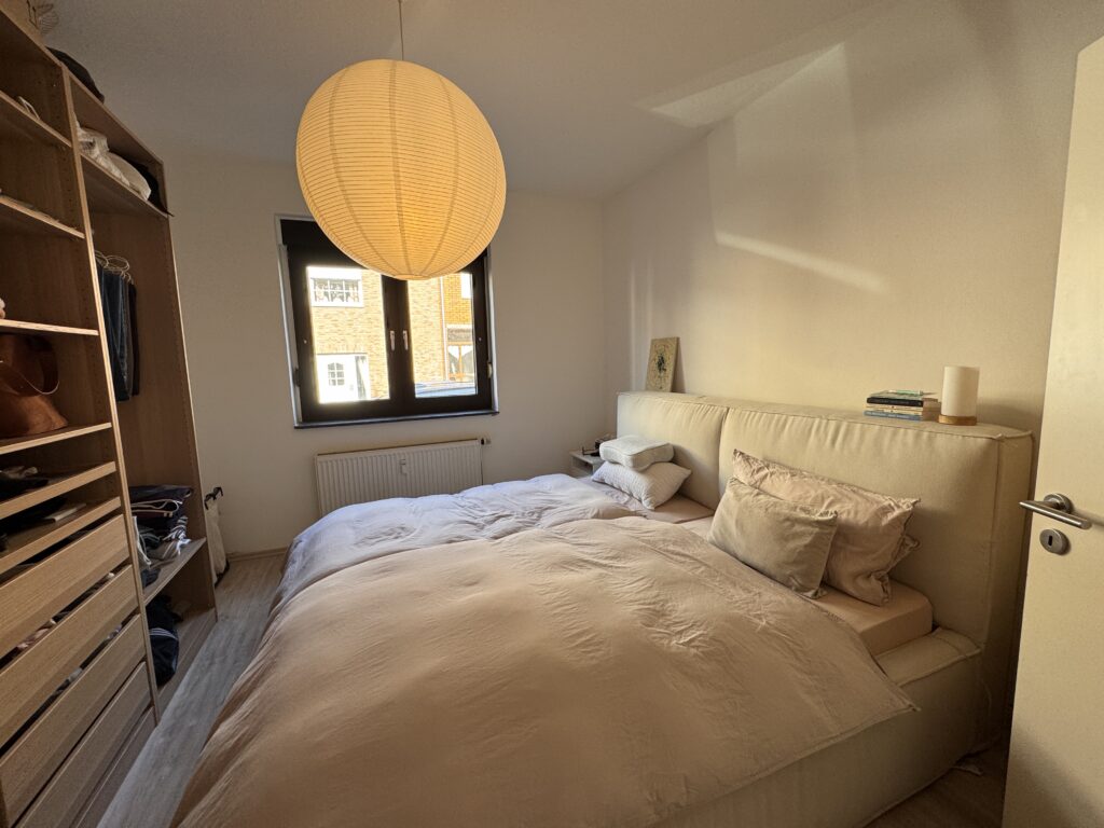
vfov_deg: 85.7
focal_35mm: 14
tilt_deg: -7.1
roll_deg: +1.7
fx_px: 446
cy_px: 414
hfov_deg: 102.1
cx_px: 552
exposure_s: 1/99
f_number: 2.2
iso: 125
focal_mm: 2.22
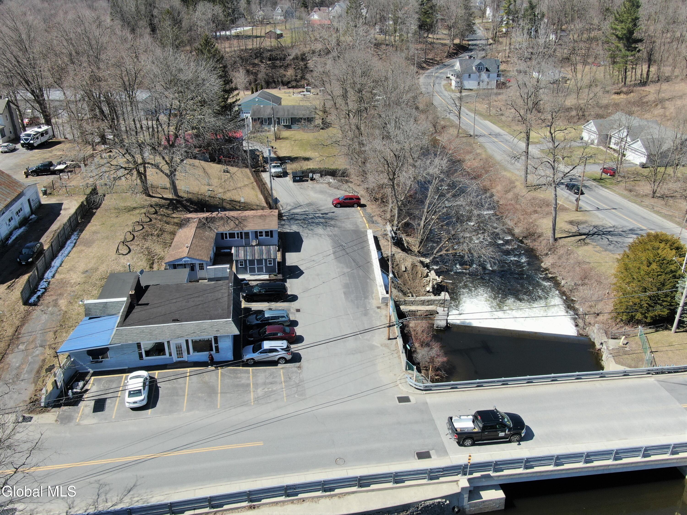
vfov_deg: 48.2
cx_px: 344
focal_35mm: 29
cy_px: 258
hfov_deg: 61.7
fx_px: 576
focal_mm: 5.11
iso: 100
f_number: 3
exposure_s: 1/800
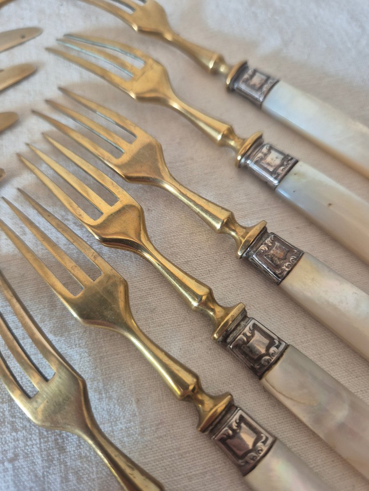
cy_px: 246
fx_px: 327
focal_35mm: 23
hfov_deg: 58.9
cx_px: 184
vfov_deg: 73.9
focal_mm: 5.4
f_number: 1.8
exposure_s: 1/100
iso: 200
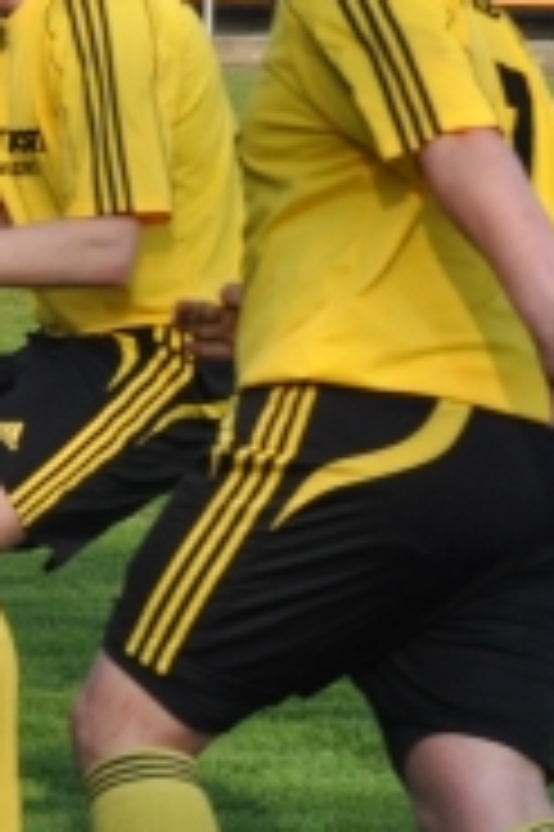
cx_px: -928
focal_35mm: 453
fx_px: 10476
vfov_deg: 4.6
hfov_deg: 3.0
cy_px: 420
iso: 800
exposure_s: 1/1000
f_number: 8
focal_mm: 70
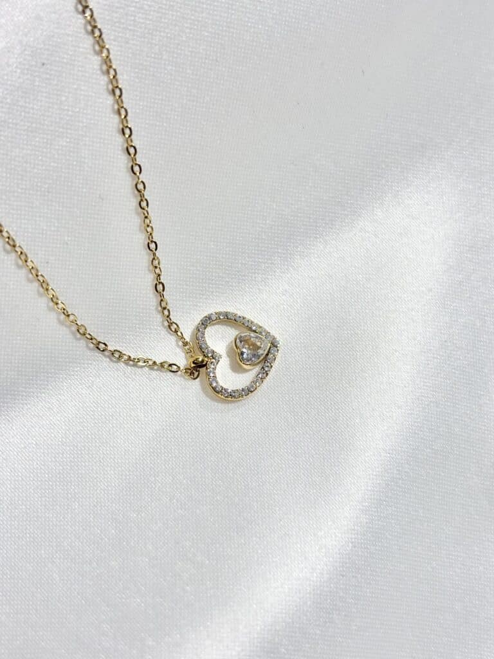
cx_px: 247
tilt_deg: -64.0
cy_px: 330
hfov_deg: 28.0
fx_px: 989
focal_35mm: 52
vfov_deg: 36.8
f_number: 1.6
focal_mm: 5.96
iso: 32
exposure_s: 1/315
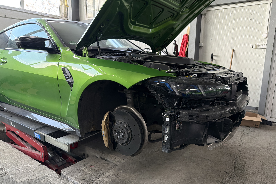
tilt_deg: -11.5
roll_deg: -0.3
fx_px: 192
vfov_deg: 51.2
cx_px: 138
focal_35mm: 25
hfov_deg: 71.5
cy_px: 102
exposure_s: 1/64
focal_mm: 6.76
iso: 200
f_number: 1.78
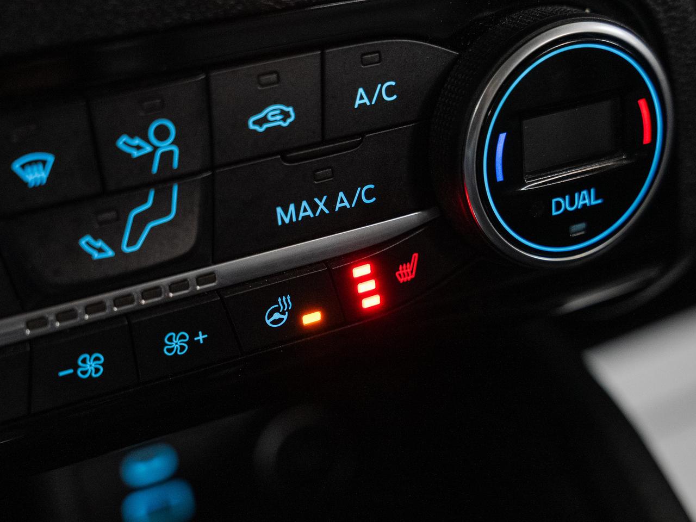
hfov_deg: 32.4
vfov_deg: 24.5
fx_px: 1198
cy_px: 327
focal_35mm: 60
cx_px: 348
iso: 1250
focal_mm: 44
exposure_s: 1/30
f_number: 4.5
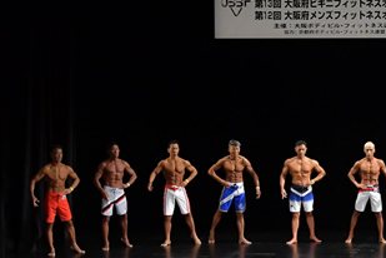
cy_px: 140
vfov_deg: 9.6
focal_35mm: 143
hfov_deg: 14.1
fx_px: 1533
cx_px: 414
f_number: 5.6
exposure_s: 1/400
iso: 3200
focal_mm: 38
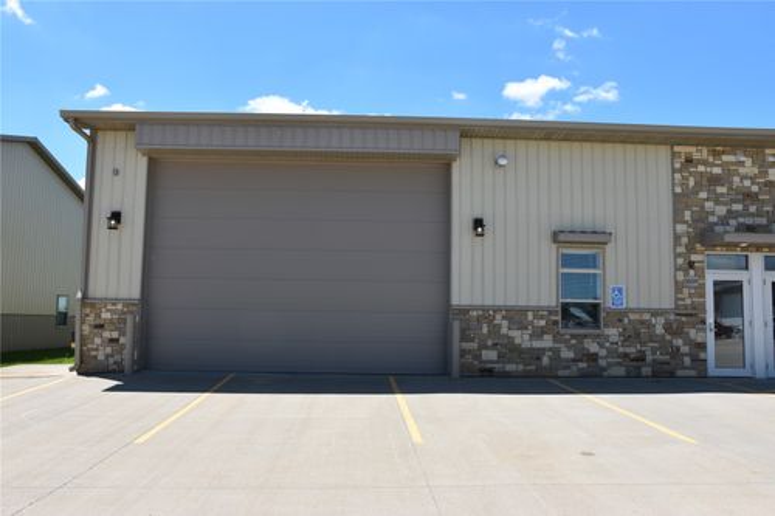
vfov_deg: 43.6
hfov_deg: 61.9
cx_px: 388
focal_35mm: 30
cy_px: 258
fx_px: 646
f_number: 10
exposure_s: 1/400
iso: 200
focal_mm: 20
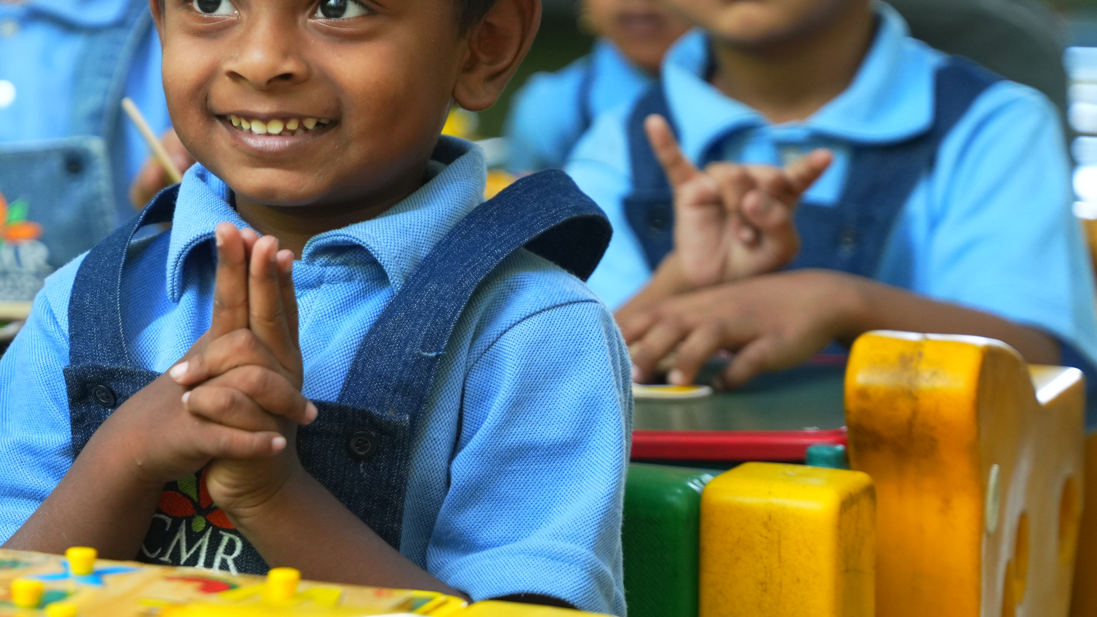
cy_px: 69
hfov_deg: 15.5
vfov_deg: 8.9
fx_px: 3954
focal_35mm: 136
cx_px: -17
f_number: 2.8
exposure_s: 1/160
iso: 1250
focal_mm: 62.9
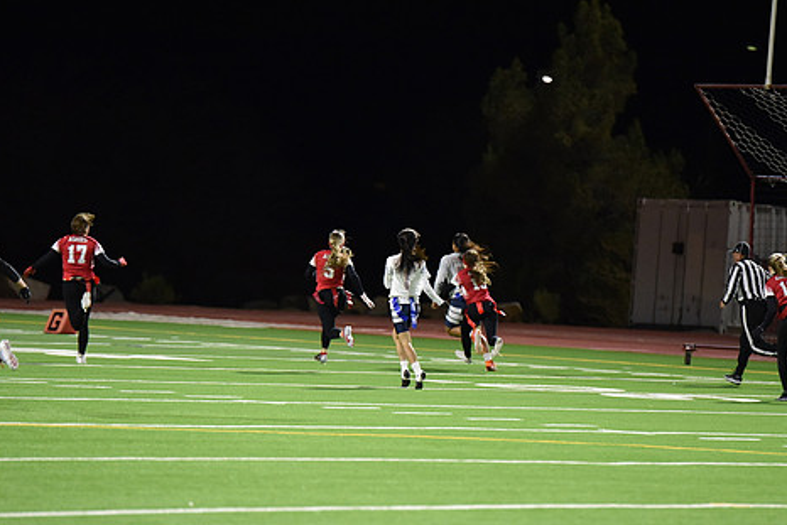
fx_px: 5445
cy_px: 298
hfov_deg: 8.3
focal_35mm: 249
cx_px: 456
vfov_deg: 5.5
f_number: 2.8
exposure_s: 1/640
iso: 6400
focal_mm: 200
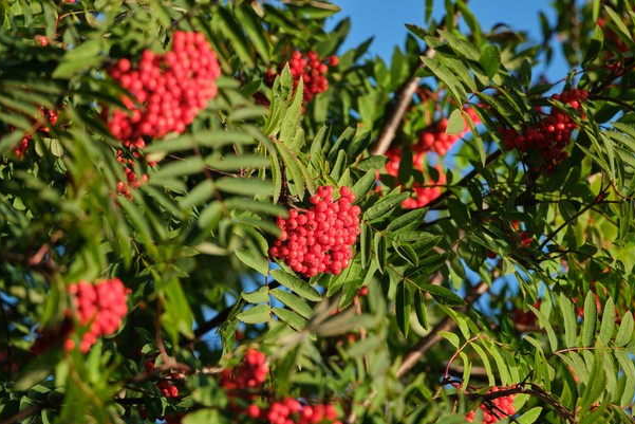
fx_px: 11273
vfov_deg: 2.2
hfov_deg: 3.2
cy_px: 217
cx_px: 312
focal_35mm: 639
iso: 125
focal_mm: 400
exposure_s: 1/480
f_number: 4.5
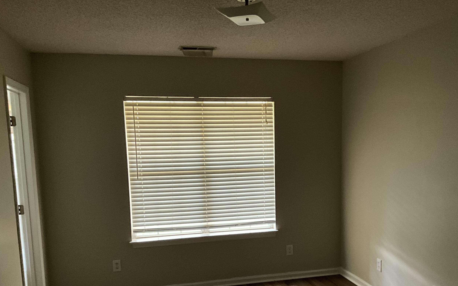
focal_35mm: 37
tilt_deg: -8.5
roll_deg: +0.0
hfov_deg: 52.5
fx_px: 462
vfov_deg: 33.9
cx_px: 266
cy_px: 205
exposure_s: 1/36
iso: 320
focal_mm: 3
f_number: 1.8
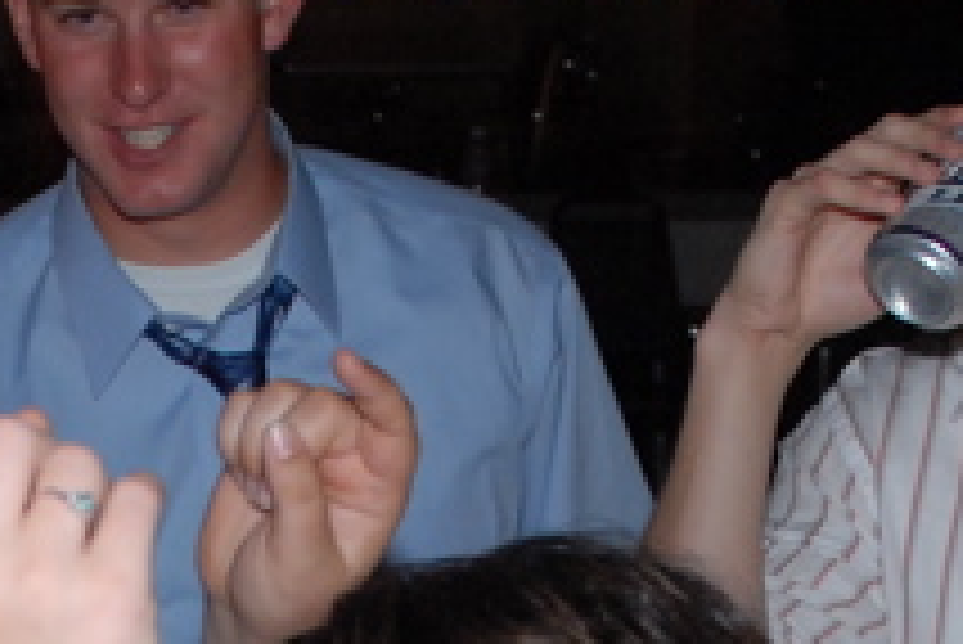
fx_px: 4497
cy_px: 1331
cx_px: 254
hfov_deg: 12.2
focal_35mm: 168
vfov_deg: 7.8
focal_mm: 24
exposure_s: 1/20
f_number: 4.5
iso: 400
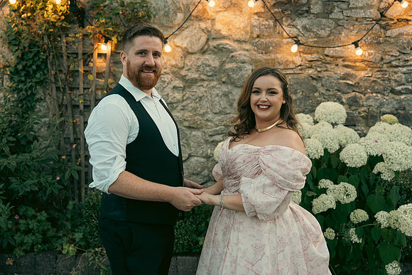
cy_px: 138
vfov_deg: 34.2
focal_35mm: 39
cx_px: 206
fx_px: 446
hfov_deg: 49.5
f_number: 3.2
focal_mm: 39
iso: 250
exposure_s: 1/160
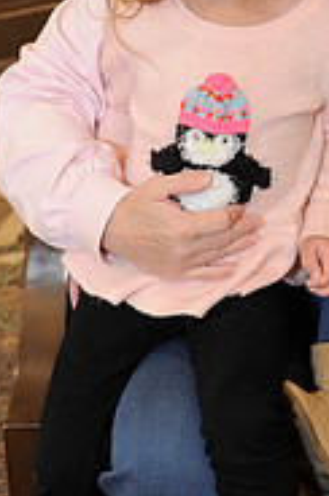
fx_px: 1390
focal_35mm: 101
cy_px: -94
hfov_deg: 13.3
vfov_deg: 19.1
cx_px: 356
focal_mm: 32
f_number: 4
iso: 1600
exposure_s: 1/100
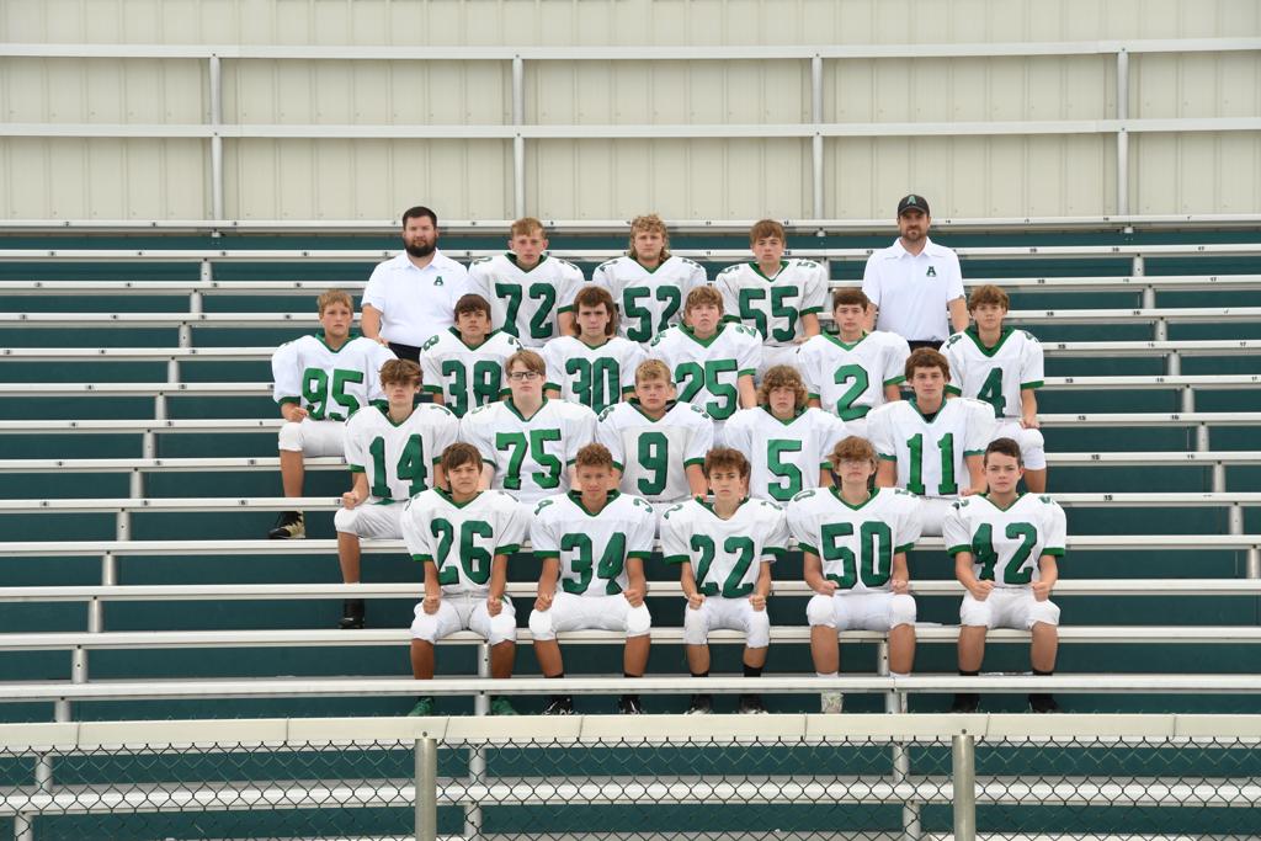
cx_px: 630
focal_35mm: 135
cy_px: 420
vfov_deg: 10.2
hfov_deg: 15.2
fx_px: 4729
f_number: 9
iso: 125
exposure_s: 1/60
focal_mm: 90
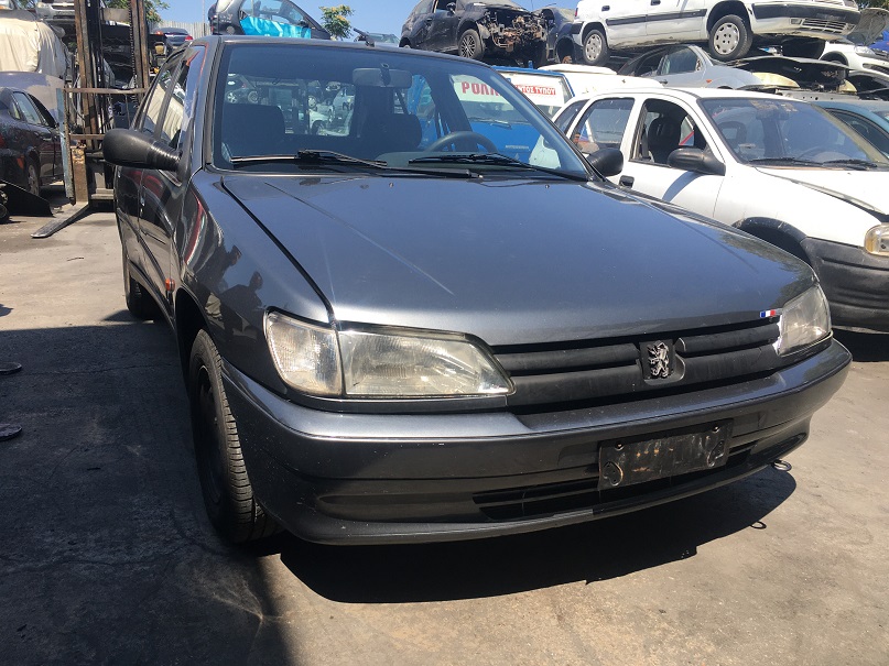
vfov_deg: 48.2
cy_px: 333
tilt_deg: -11.3
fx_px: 745
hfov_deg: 61.7
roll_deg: -2.8
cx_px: 444
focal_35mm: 29
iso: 25
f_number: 2.2
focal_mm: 4.15
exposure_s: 1/1026
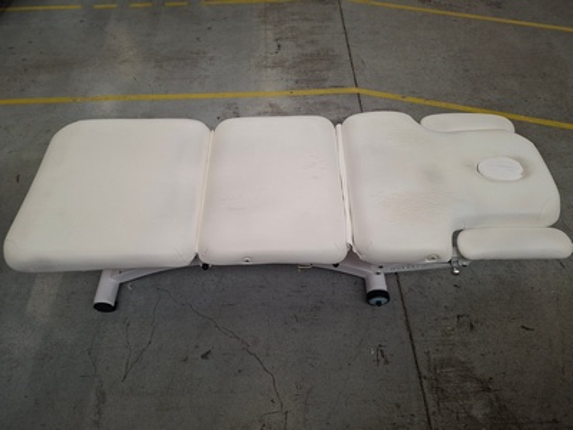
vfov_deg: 58.9
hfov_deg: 73.9
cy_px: 215
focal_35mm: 23
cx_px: 286
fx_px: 381
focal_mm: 5.54
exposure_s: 1/120
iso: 200
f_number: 1.8
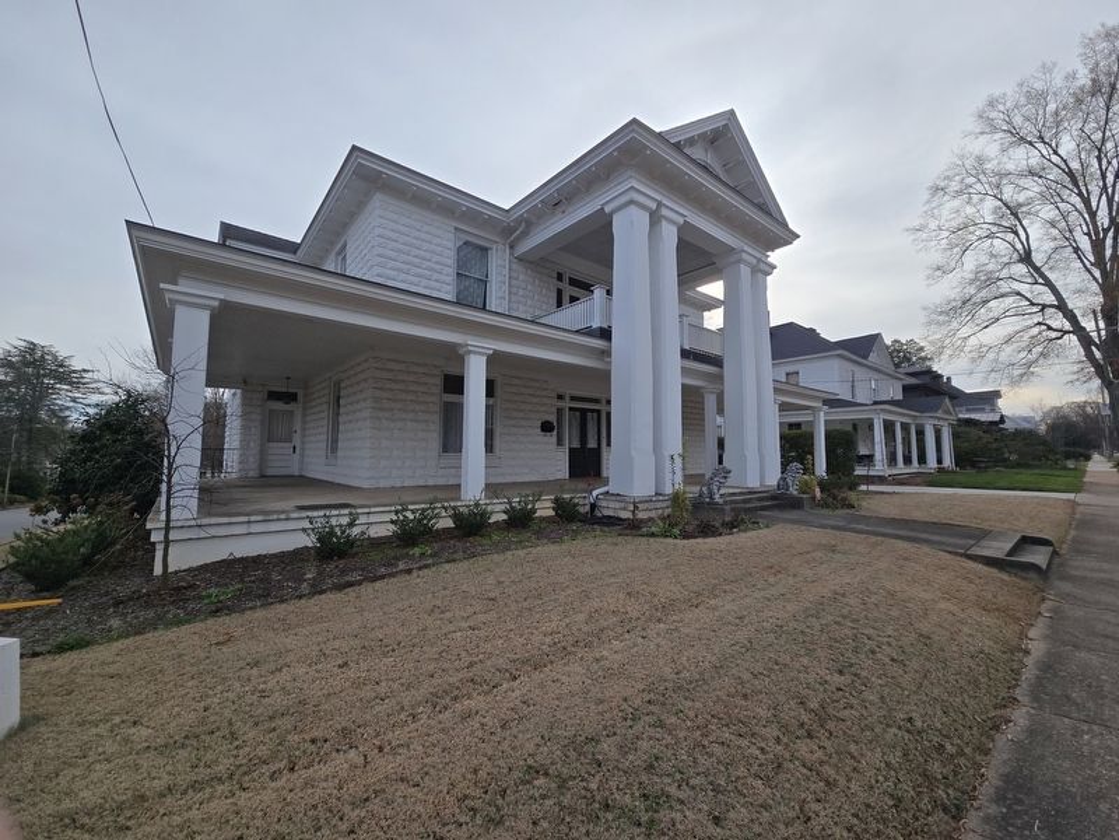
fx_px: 420
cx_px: 560
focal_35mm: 13
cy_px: 420
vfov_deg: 89.9
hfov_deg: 106.2
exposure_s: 1/2071
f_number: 2.2
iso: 50
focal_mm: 2.2
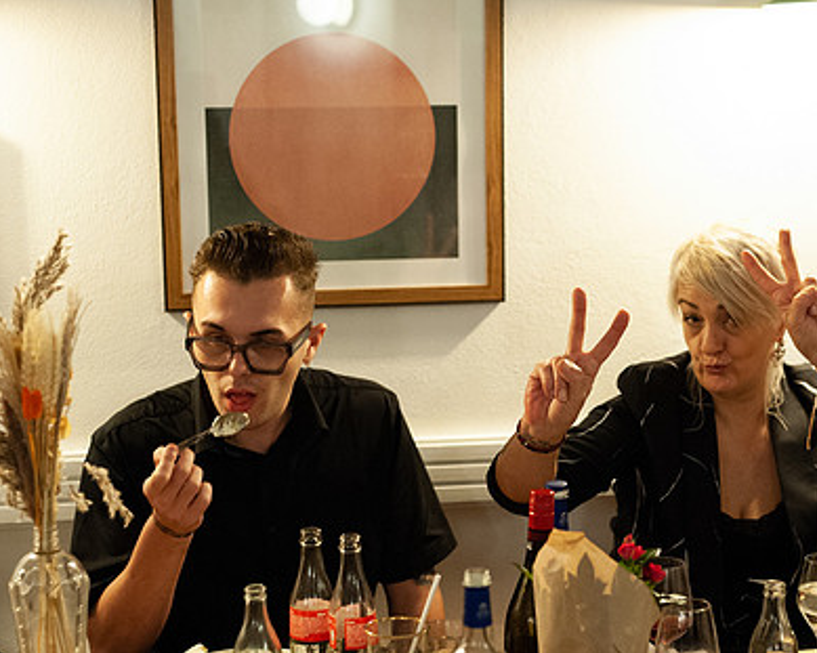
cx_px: 468
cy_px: 370
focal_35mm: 70
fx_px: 1692
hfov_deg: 27.1
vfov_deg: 21.8
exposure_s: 1/160
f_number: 2.5
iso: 3200
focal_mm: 50
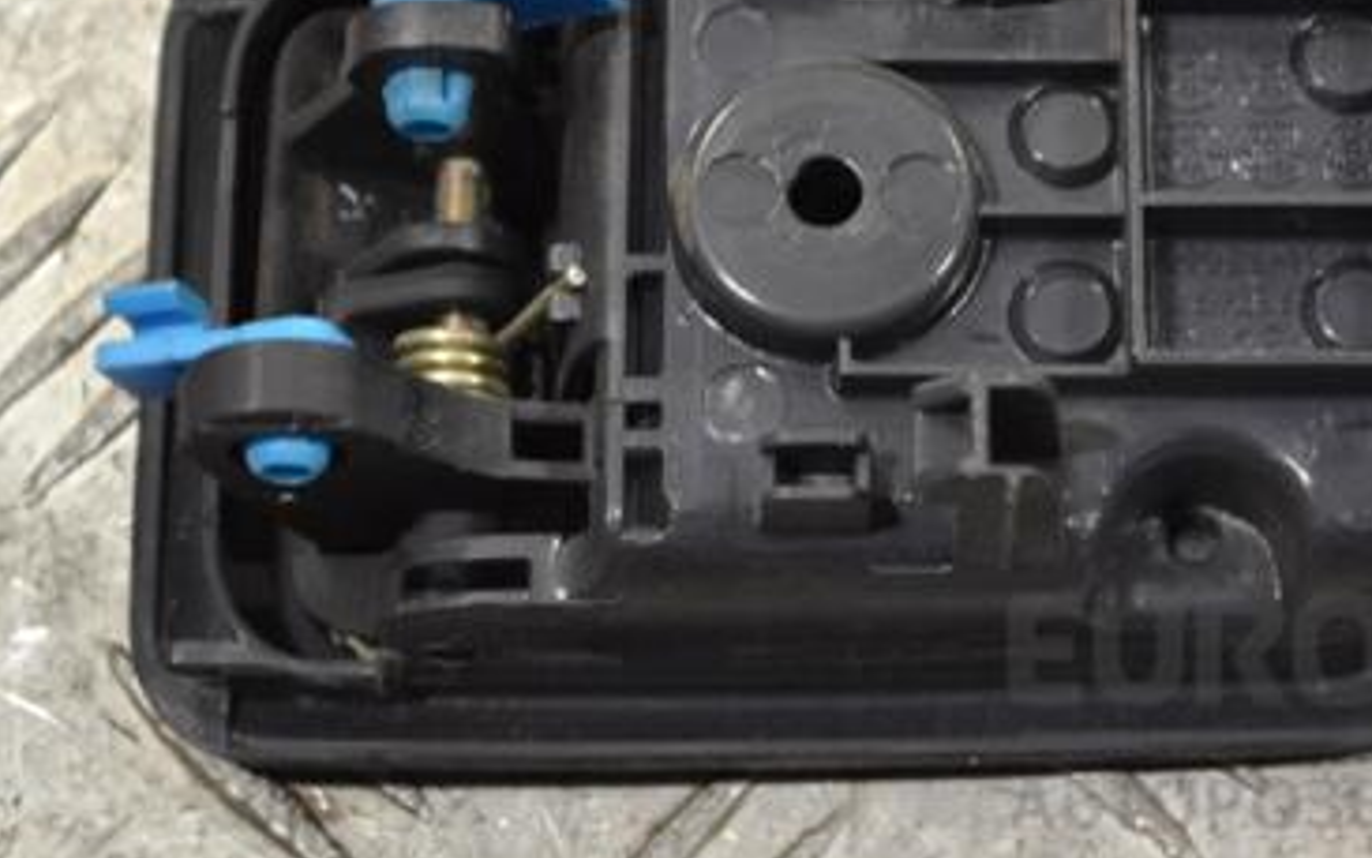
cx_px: 937
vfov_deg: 9.5
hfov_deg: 15.1
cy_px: 150
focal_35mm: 138
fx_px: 5155
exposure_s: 1/30
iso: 280
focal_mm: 55
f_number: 5.6
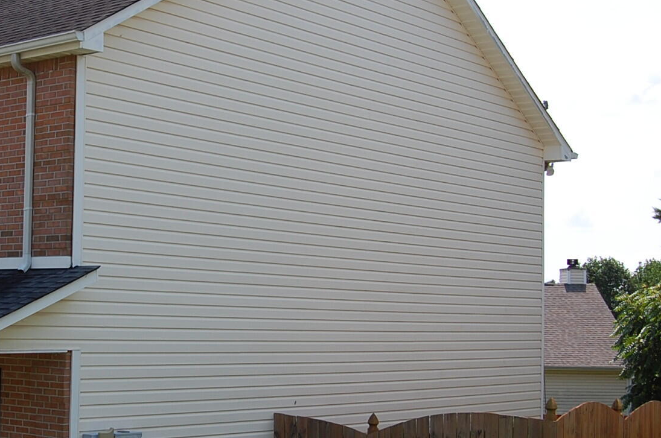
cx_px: 108
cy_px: 238
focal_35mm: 68
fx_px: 1246
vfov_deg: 19.9
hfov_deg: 28.9
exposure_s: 1/250
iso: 200
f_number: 8
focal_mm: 22
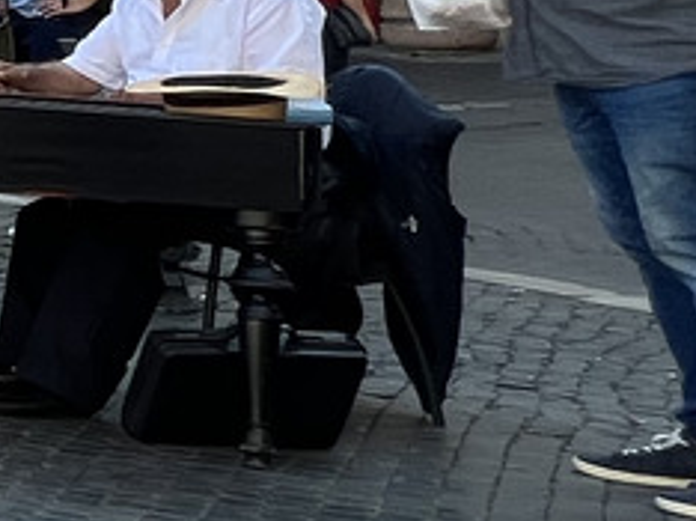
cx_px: -1410
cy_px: -39
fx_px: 1788
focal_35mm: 89
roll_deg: +0.7
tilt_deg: +0.9
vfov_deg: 16.1
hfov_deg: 11.4
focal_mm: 1.57
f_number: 1.8
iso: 32
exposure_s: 1/356
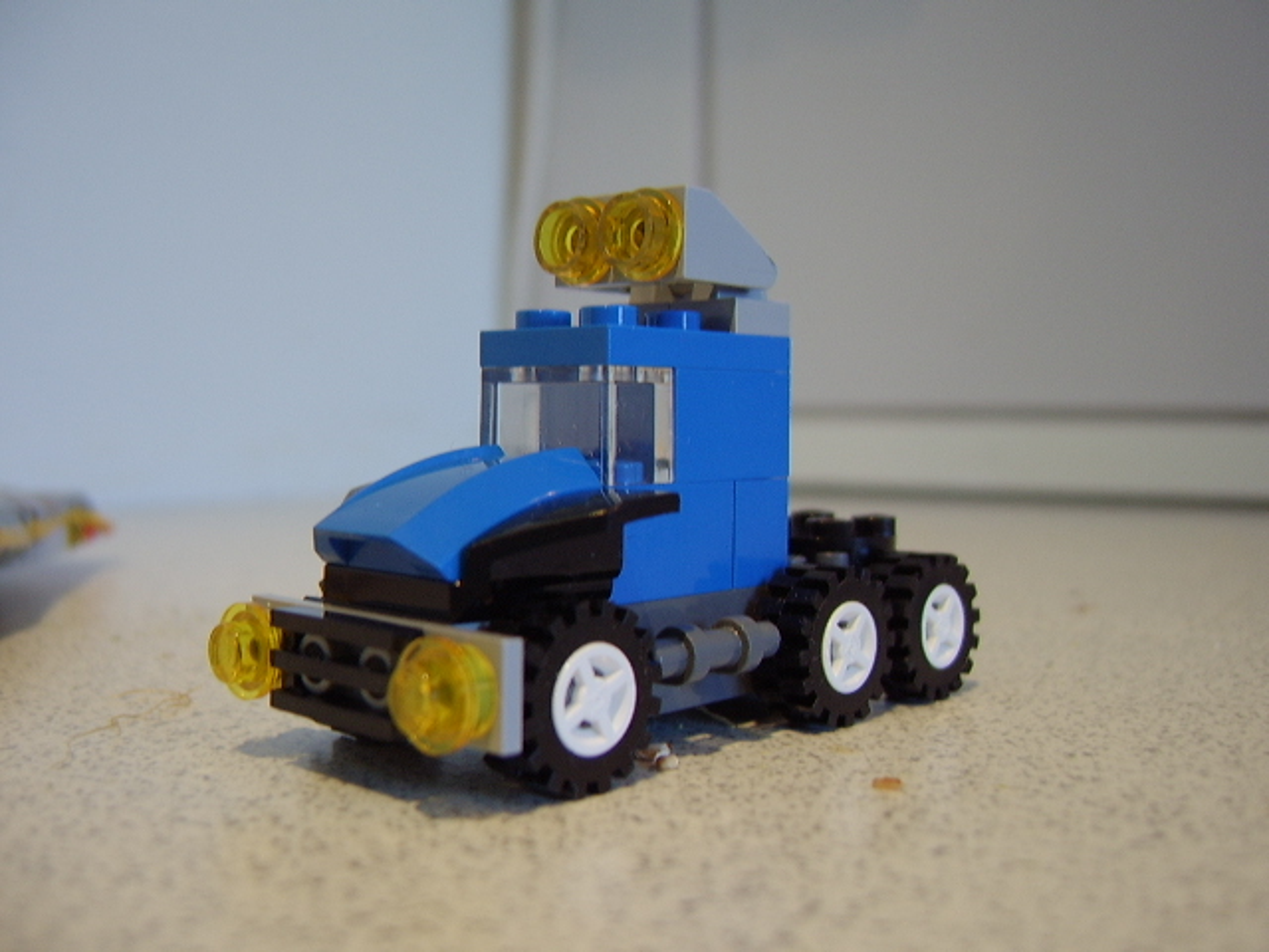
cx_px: 634
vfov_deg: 45.4
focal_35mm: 31
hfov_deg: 58.4
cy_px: 476
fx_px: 1136
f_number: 2.7
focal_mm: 8.13
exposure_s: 1/36
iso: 100
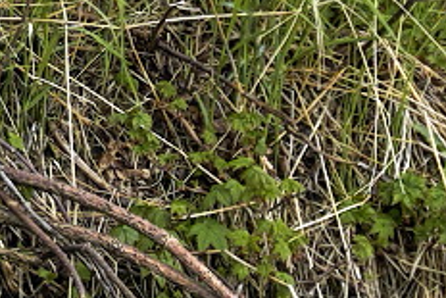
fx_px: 51345
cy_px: 805
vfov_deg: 0.3
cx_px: -310
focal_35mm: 4142
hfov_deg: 0.5
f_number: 5.6
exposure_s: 1/800
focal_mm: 400
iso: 200
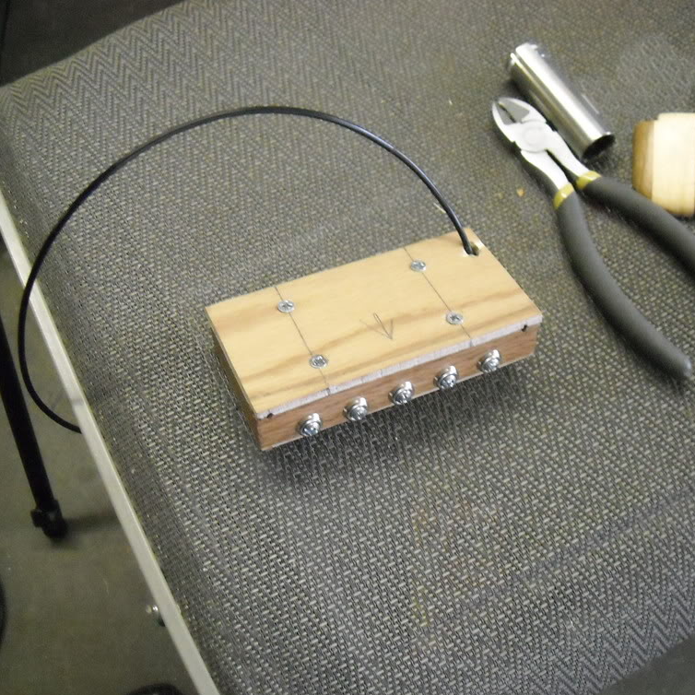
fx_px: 954
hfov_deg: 40.0
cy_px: 347
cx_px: 352
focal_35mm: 42
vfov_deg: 40.0
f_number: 2.8
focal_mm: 5.7
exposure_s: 1/42
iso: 800
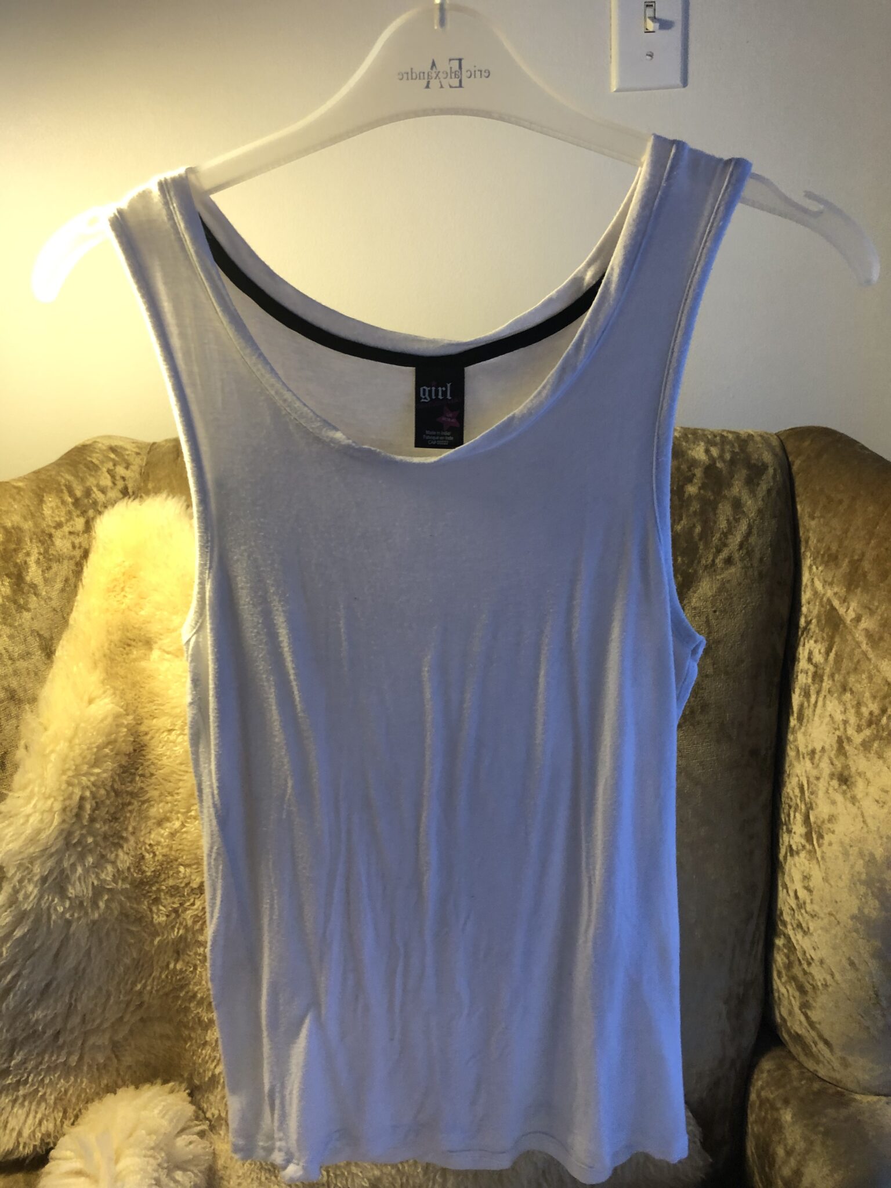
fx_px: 961
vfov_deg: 63.4
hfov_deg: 49.7
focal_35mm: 28
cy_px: 594
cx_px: 446
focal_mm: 3.99
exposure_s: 1/17
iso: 40
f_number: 1.8
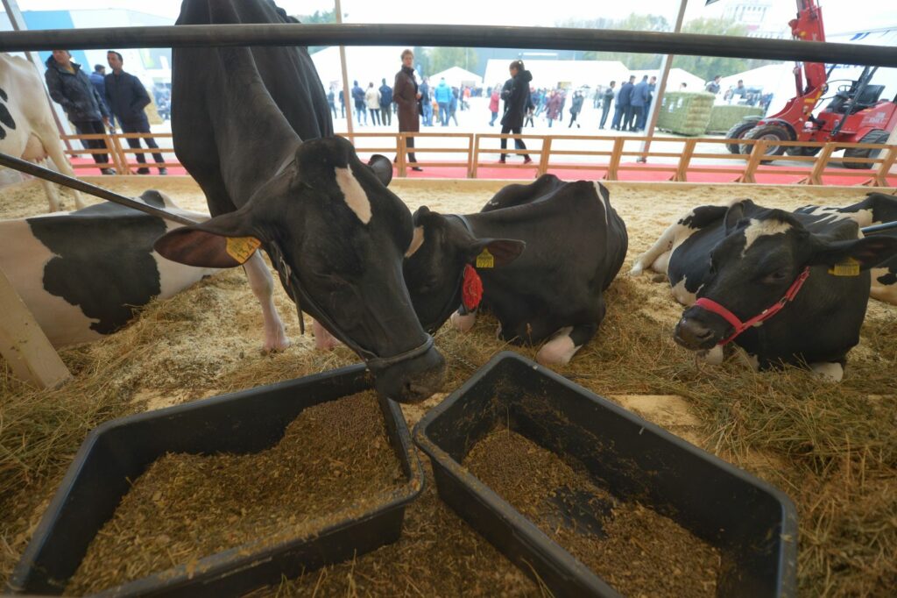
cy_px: 299
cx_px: 448
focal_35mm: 14
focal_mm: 14
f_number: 3.5
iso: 400
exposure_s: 1/250
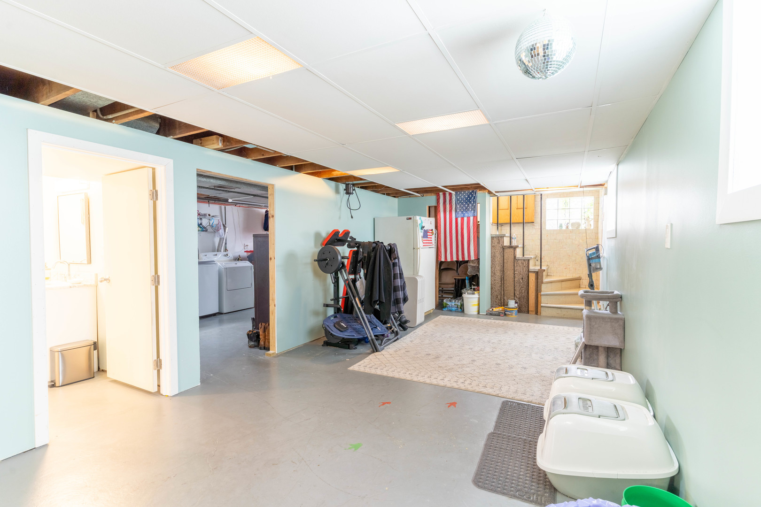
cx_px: 380
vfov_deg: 70.4
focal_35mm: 17
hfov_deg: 93.3
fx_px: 359
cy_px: 254
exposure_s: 1/25
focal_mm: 17
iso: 160
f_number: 8
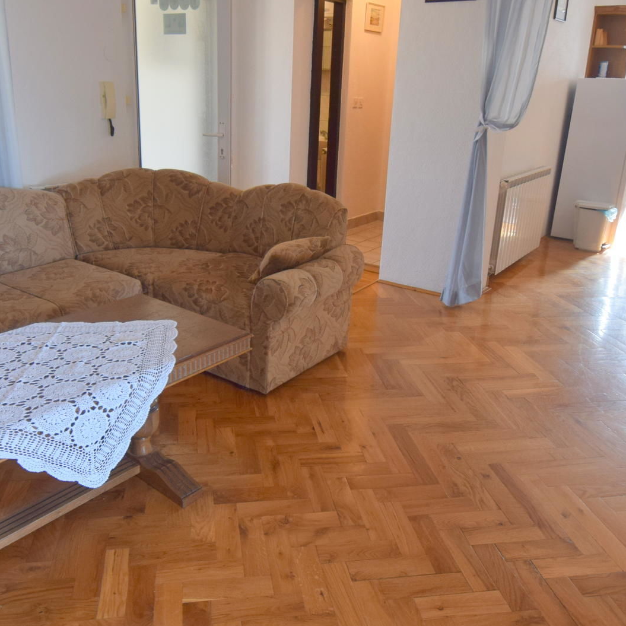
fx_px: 593
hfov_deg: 55.5
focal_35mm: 29
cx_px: 274
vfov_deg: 55.3
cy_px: 255
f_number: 4
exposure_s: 1/60
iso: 450
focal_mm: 10
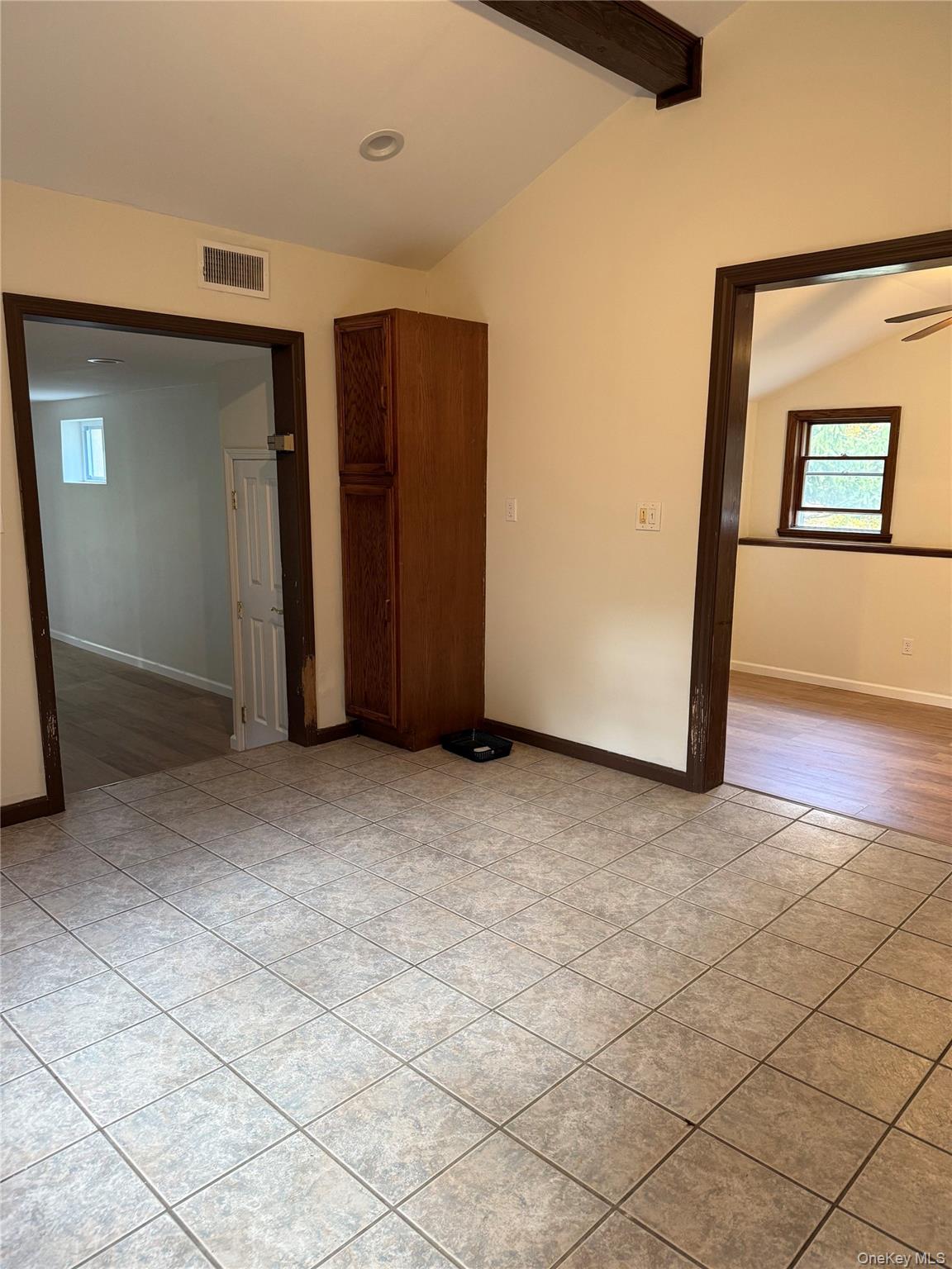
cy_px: 634
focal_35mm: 24
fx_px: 880
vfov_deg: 71.6
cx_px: 476
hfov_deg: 56.8
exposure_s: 1/60
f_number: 1.78
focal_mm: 6.76
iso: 200
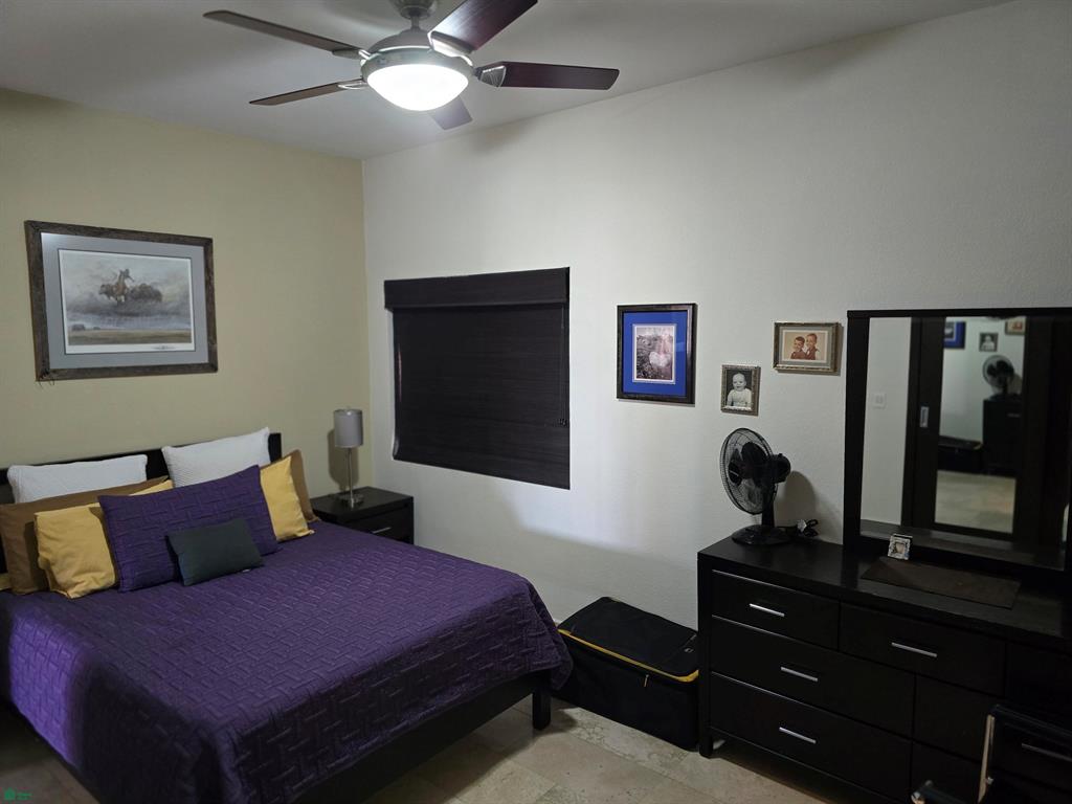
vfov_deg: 58.9
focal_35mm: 23
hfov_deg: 73.9
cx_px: 536
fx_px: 712
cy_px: 402
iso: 640
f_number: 1.7
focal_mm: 6.3
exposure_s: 1/60
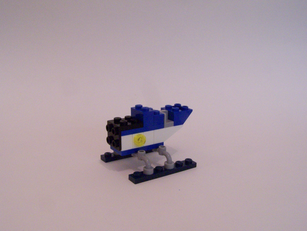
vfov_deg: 37.7
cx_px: 154
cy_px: 116
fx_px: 337
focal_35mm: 38
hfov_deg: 49.0
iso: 400
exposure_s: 1/8
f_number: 7.1
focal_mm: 6.3
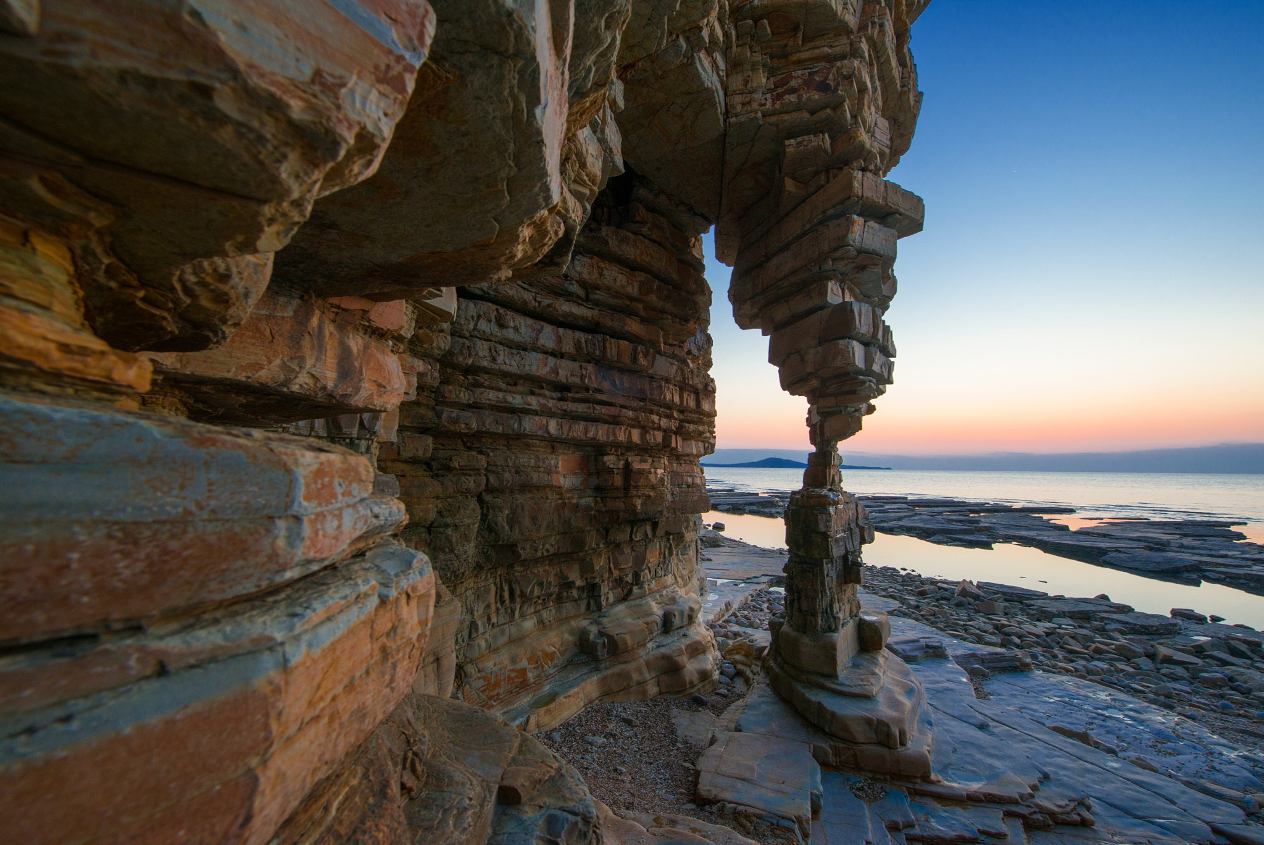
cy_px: 422
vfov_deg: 81.3
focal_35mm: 14
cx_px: 632
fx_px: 492
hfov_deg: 104.2
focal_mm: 14
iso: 500
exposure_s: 1/13
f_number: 11
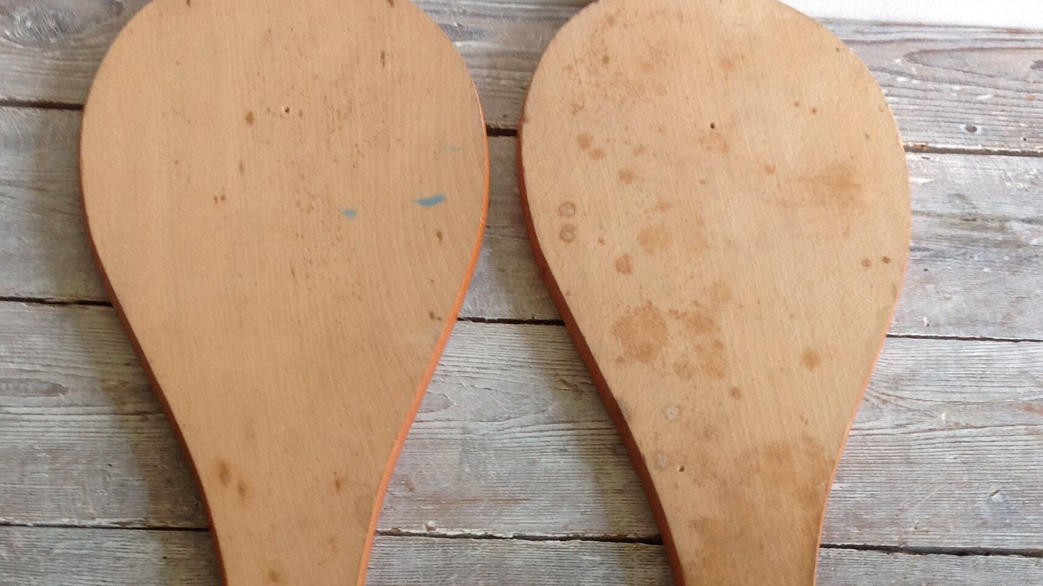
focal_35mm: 58
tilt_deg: -58.4
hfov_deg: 36.0
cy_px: 499
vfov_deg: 20.4
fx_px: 1604
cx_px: 479
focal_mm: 4.28
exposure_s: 1/15
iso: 64
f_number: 2.4
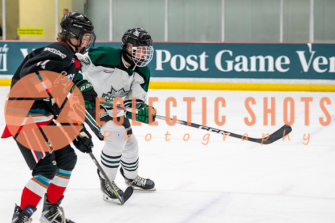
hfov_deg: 14.9
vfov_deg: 10.0
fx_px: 1278
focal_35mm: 137
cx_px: 122
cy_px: 132
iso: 2000
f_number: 3.2
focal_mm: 90
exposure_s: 1/640
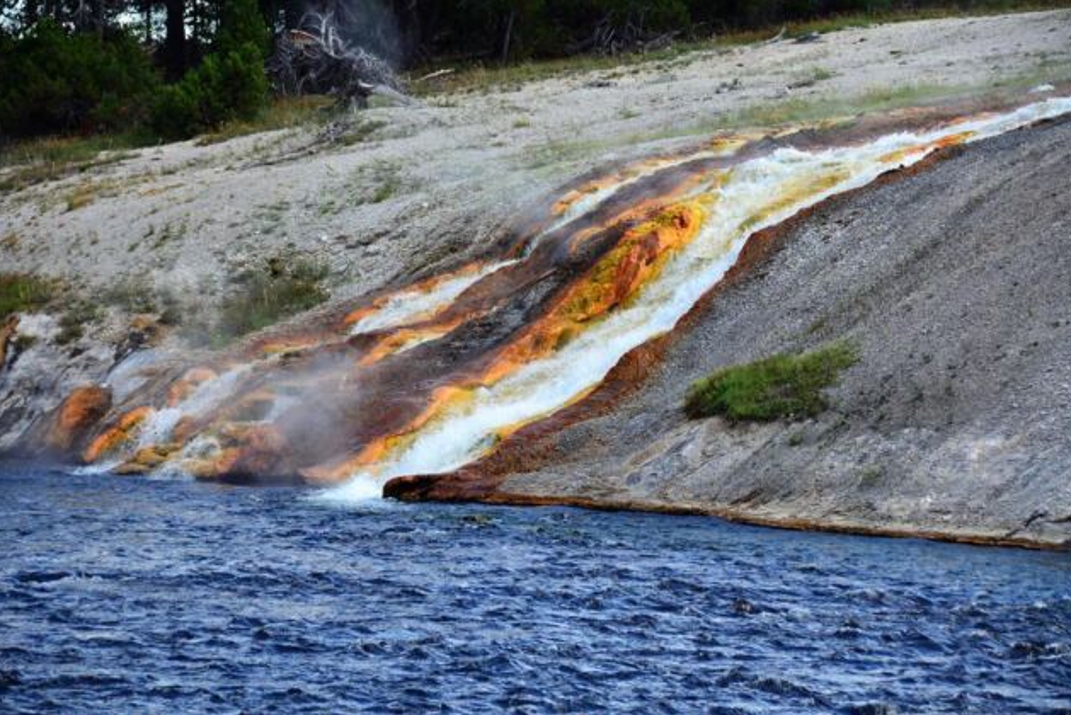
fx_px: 4301
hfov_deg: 14.2
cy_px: 358
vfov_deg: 9.5
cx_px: 536
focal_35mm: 145
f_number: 5.3
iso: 200
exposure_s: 1/400
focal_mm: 95
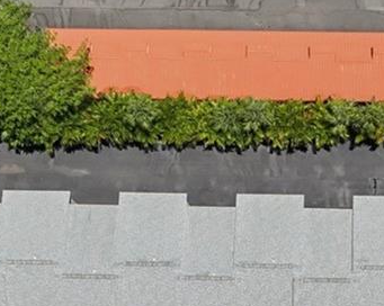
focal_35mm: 110
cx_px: 343
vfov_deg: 13.3
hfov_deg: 17.2
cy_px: 438
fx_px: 1249
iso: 400
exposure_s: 1/8000
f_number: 2.8
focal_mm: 12.3
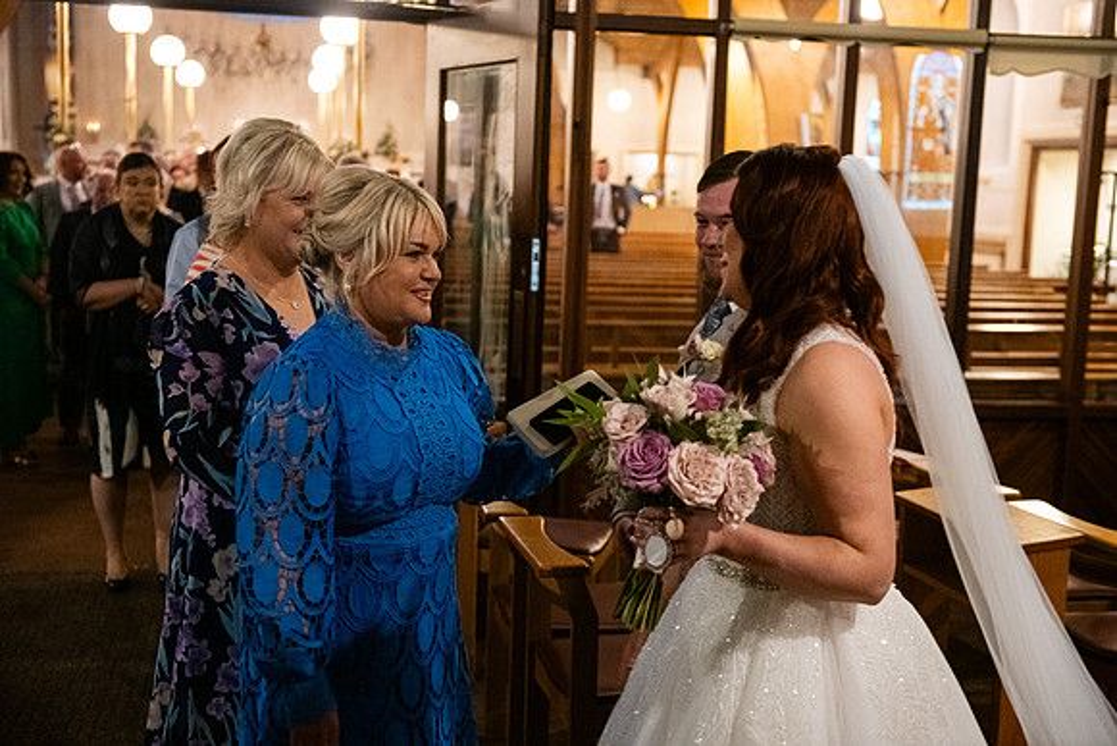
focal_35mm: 48
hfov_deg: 41.1
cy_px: 373
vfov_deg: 28.1
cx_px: 558
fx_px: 1490
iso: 2500
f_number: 3.5
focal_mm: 48
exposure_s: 1/160
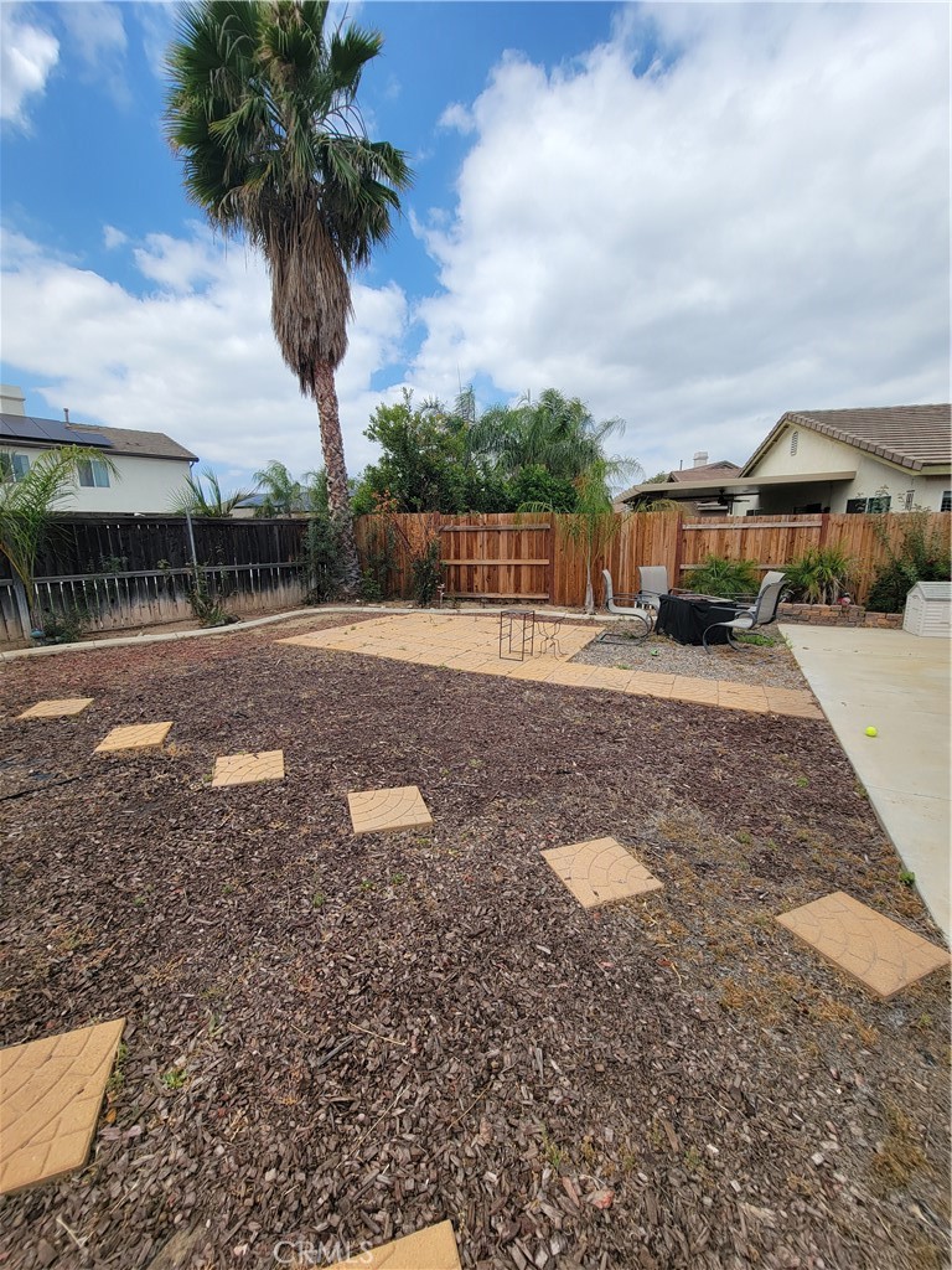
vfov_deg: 106.2
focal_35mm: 13
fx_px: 477
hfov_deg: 89.9
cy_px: 635
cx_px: 476
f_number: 2.2
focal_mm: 2.2
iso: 50
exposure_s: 1/1597
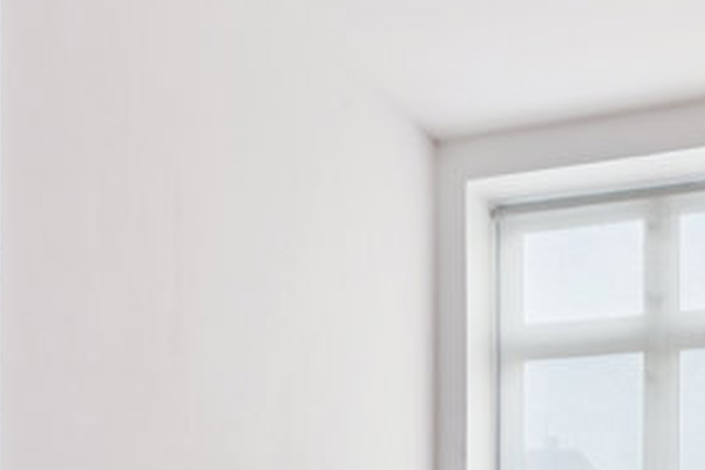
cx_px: 589
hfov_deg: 42.8
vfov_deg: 27.1
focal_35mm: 43
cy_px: 580
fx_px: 842
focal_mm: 15
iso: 200
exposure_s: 2
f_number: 10
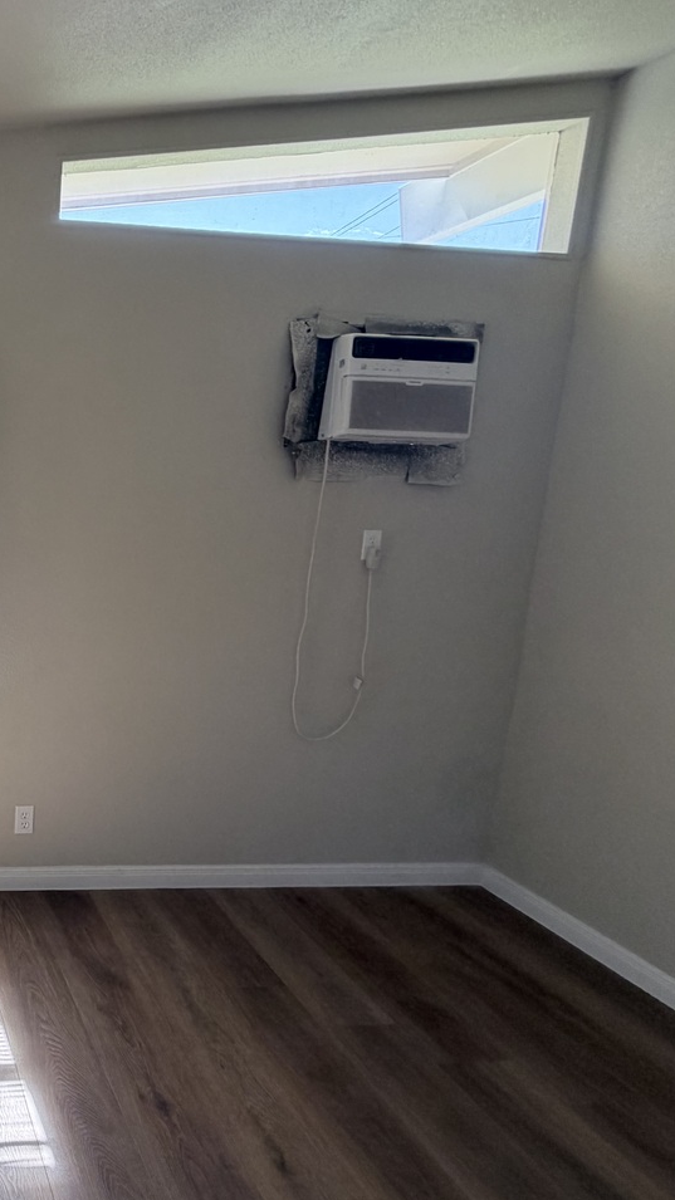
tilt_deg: -8.2
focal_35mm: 23
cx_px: -85
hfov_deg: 39.4
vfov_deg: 78.7
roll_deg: -1.3
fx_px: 732
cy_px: 588
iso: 80
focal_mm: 2.22
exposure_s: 1/121
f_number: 2.2
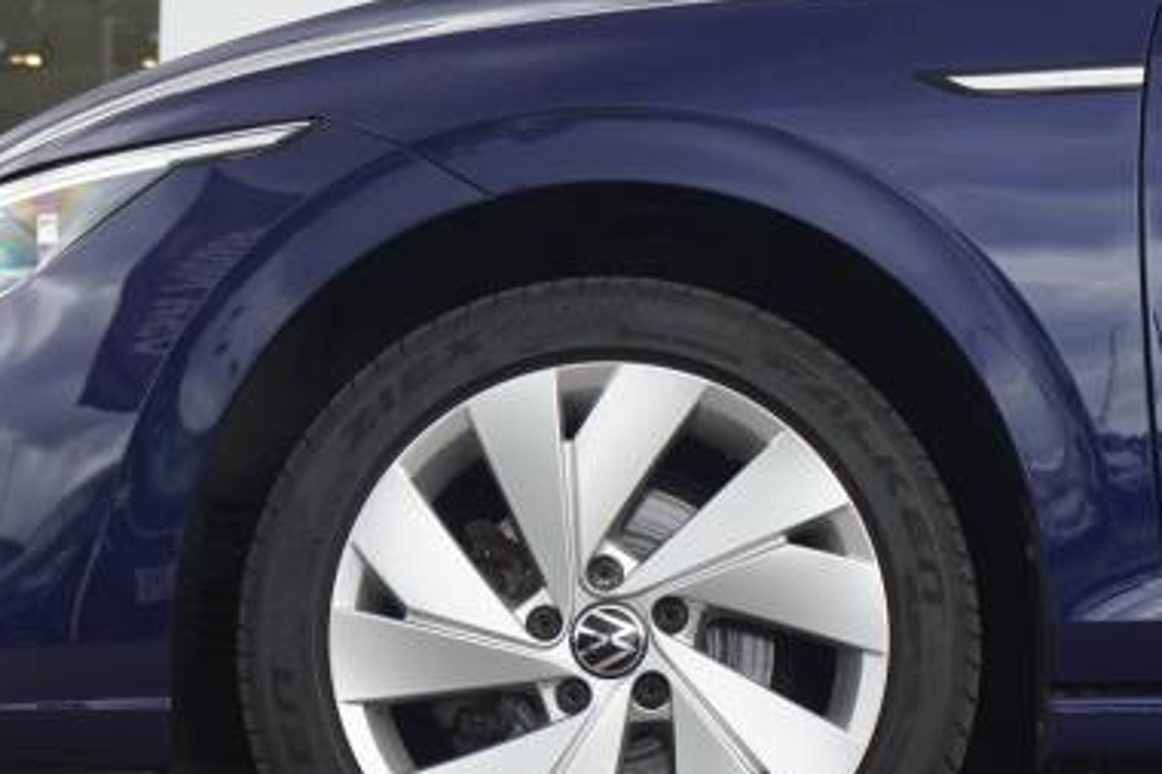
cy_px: 639
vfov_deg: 13.5
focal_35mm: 101
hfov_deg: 20.2
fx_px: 3258
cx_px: 599
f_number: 5.6
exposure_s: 1/200
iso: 400
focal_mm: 40
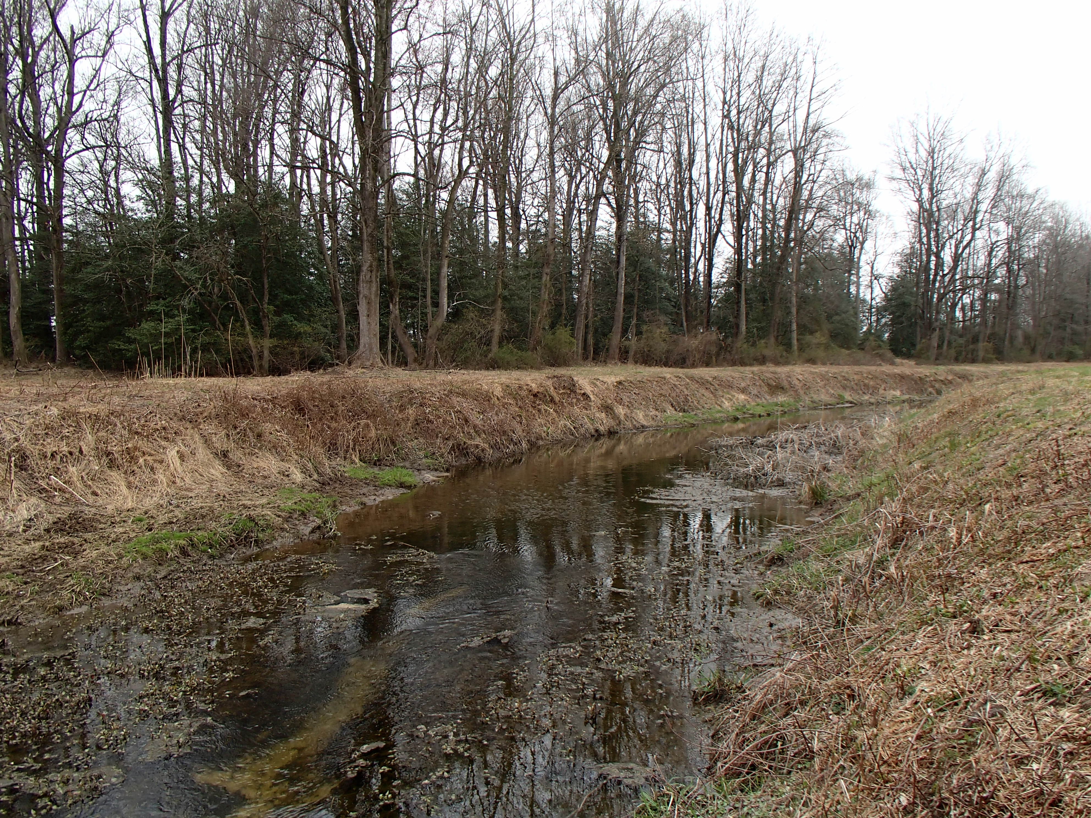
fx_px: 882
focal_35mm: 28
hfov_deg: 63.4
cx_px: 546
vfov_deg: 49.7
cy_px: 409
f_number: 3.9
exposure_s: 1/100
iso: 100
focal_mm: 5
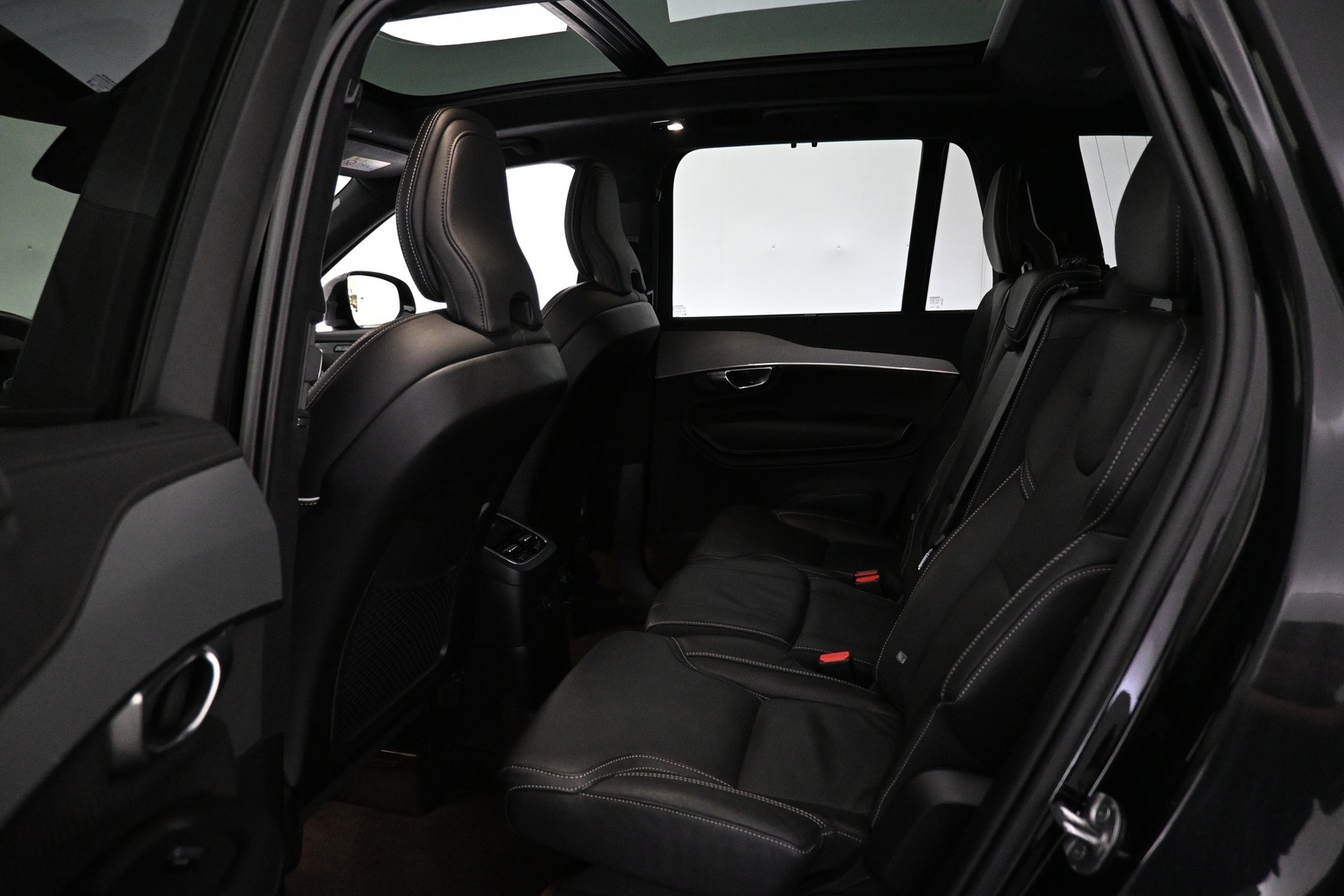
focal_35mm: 25
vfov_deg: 51.3
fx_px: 933
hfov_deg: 71.5
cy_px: 437
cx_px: 692
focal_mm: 16
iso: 4000
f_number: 3.5
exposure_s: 1/80
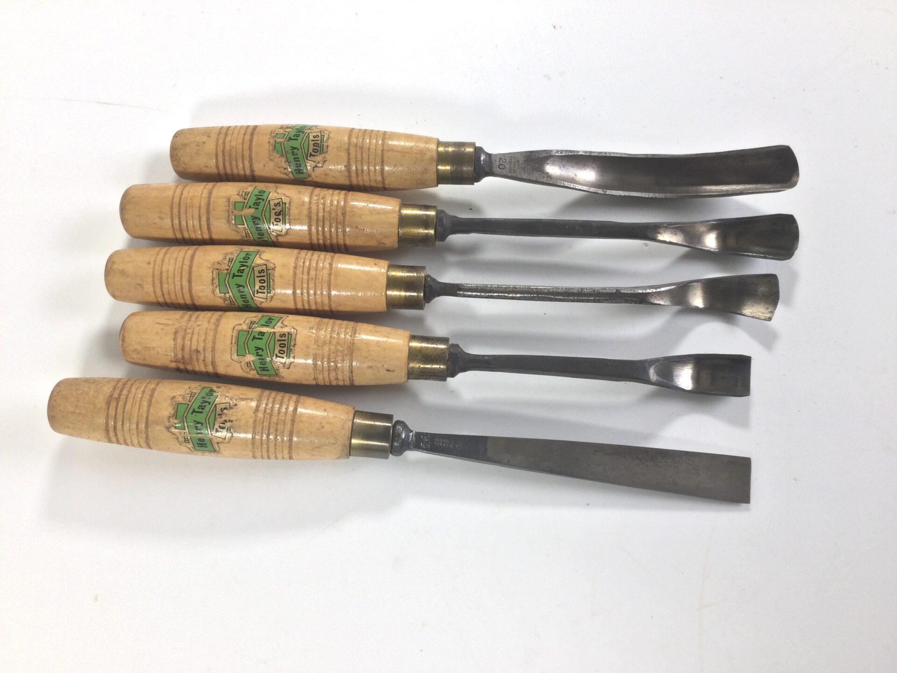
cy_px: 336
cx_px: 448
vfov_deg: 45.4
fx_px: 803
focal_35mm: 31
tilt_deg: -74.0
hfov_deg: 58.4
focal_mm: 3.3
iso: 32
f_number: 2.4
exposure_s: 1/100
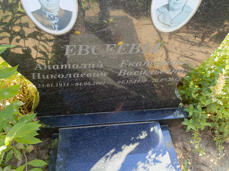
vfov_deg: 54.9
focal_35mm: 25
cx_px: 114
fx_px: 165
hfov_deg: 69.4
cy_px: 86
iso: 194
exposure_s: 1/100
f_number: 1.69
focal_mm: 4.76
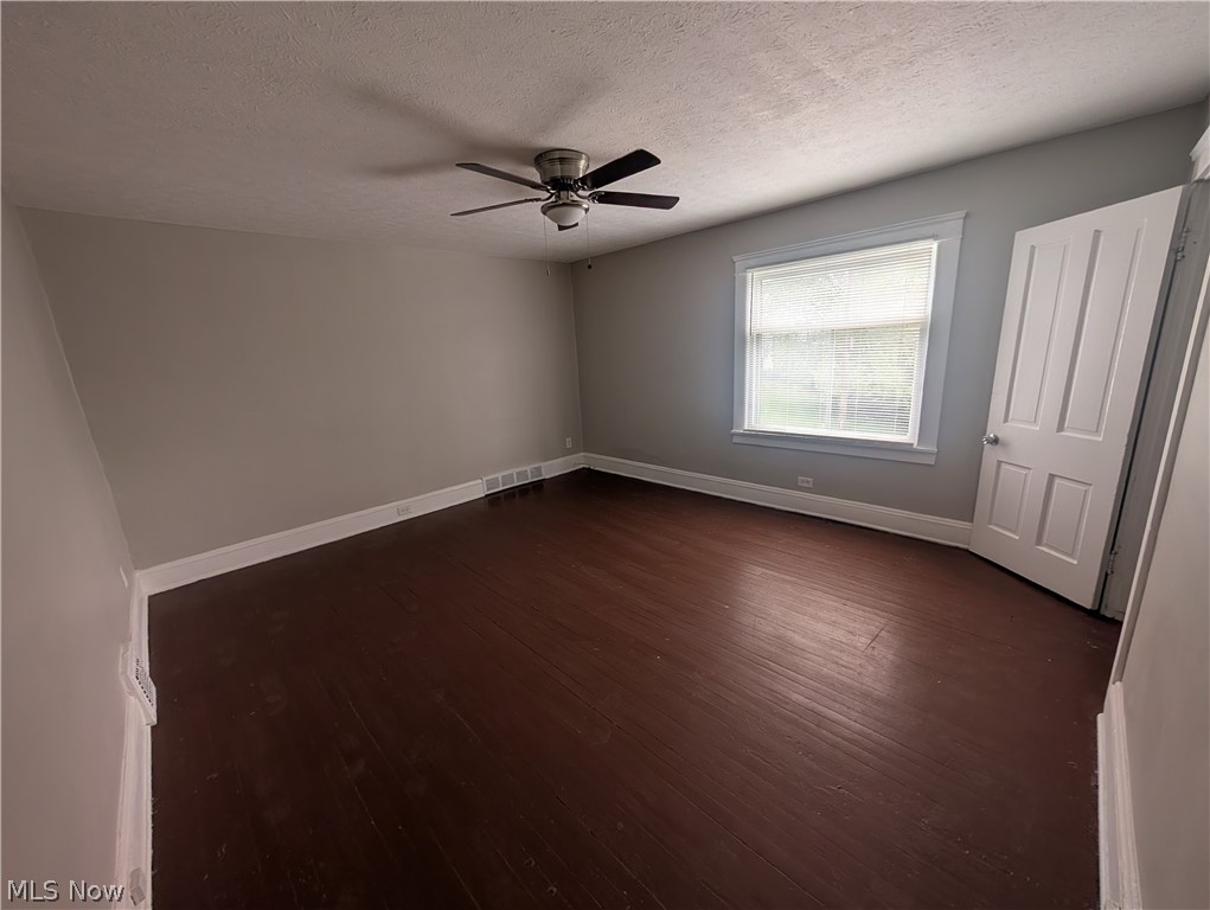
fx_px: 420
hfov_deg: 110.5
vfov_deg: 94.6
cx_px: 605
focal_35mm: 12
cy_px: 455
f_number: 1.7
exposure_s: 1/173
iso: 53
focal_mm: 2.02
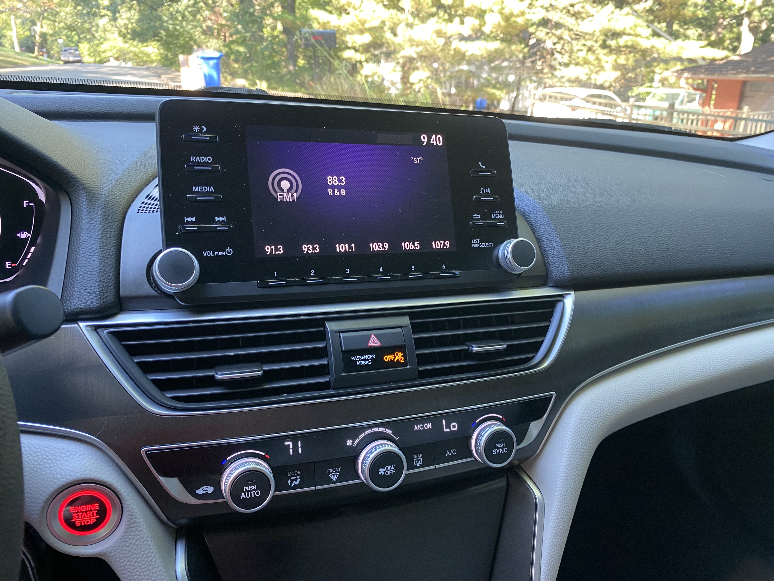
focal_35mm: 26
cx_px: 387
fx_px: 581
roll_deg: -0.3
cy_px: 290
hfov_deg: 67.3
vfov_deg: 53.1
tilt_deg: -20.3
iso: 125
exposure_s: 1/69
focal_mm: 4.25
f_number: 1.8
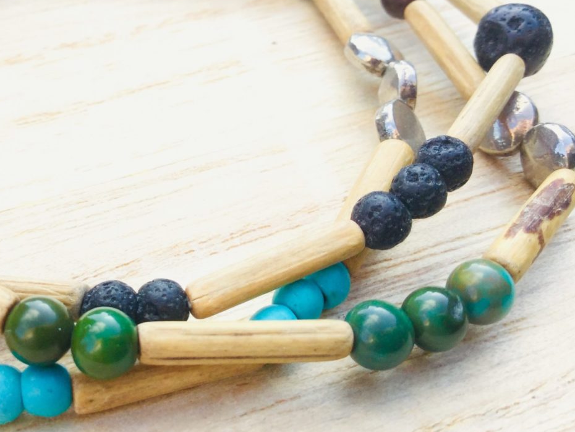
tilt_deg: -43.0
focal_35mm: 50
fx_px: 831
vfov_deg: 29.1
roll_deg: -0.5
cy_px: 200
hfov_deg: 37.2
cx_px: 142
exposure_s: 1/201
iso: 25
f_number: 2.4
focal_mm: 3.3
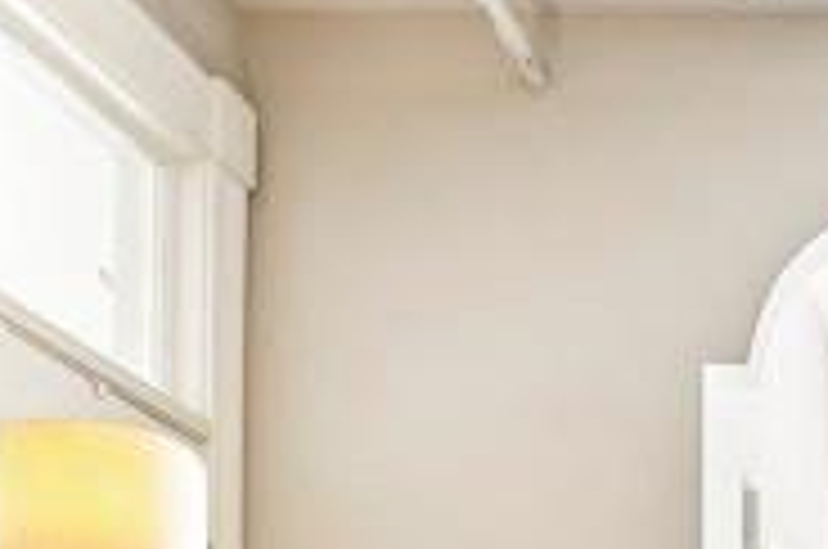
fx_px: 1791
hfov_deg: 22.9
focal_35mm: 78
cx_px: 1107
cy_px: 945
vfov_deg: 15.4
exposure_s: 1/25
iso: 640
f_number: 8
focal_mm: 14
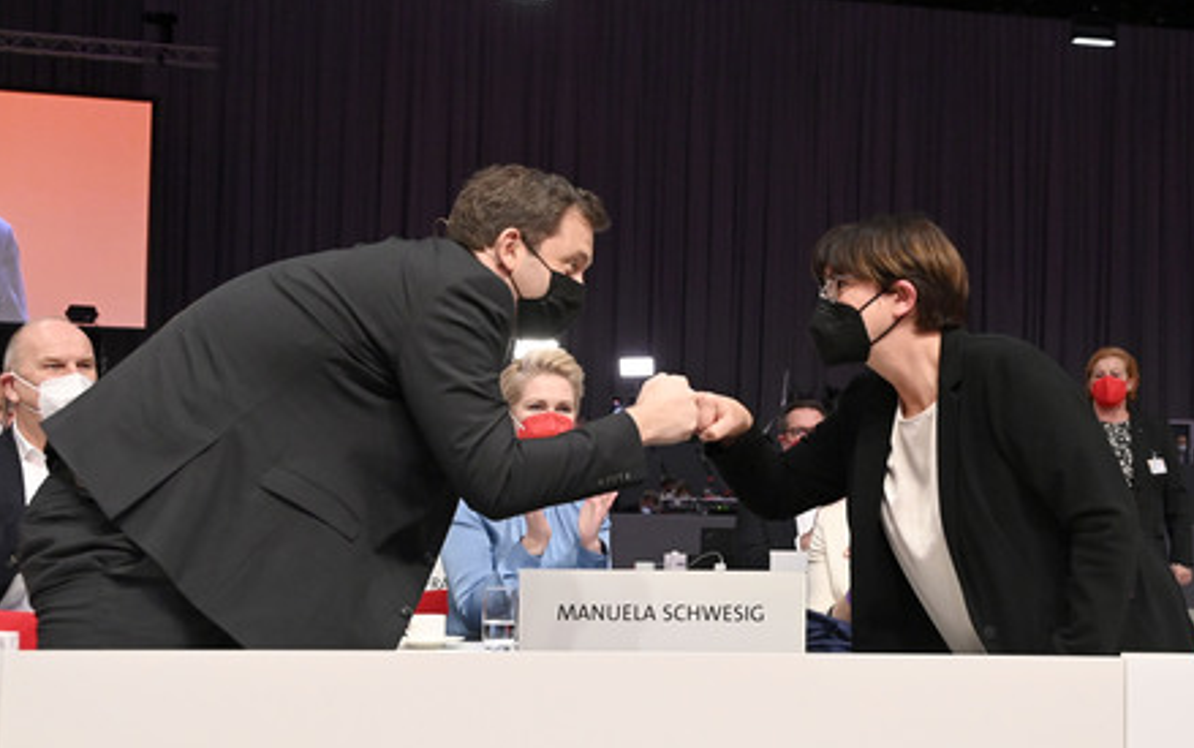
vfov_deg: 28.0
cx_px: 602
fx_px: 1498
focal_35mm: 46
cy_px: 397
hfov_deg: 43.5
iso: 5000
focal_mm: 44
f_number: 5.6
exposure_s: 1/320
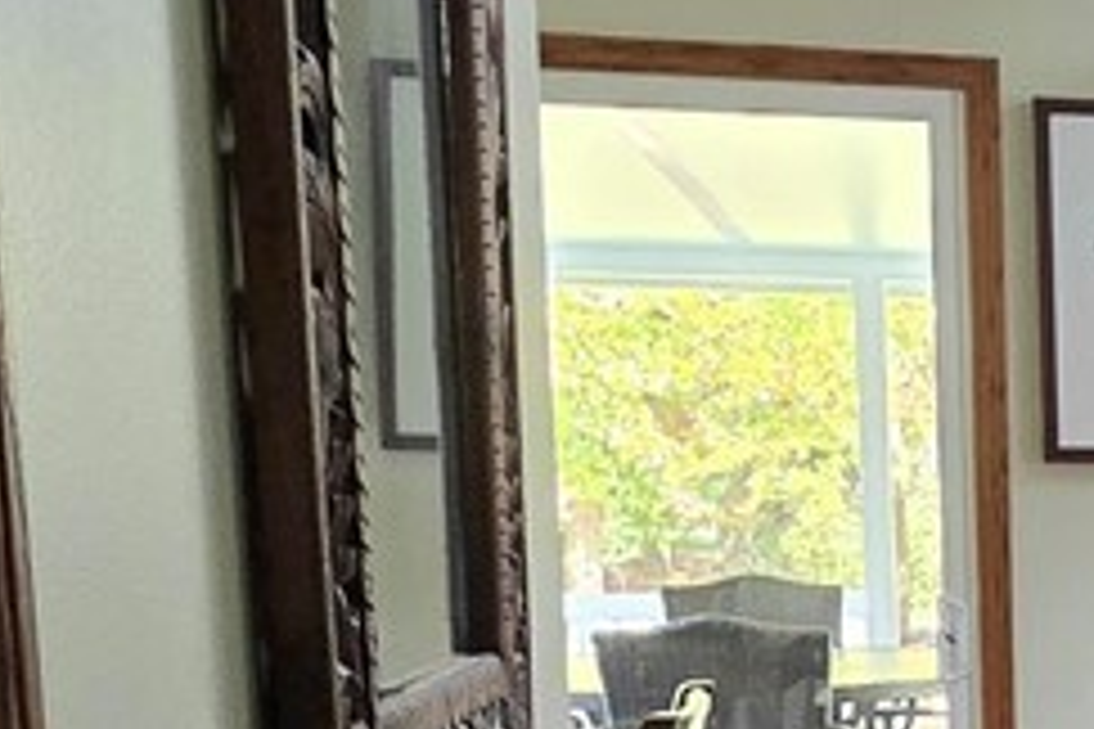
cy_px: 783
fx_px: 1732
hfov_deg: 23.9
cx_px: 1801
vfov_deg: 22.5
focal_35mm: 57
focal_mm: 2.2
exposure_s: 1/60.2
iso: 320
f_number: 2.2
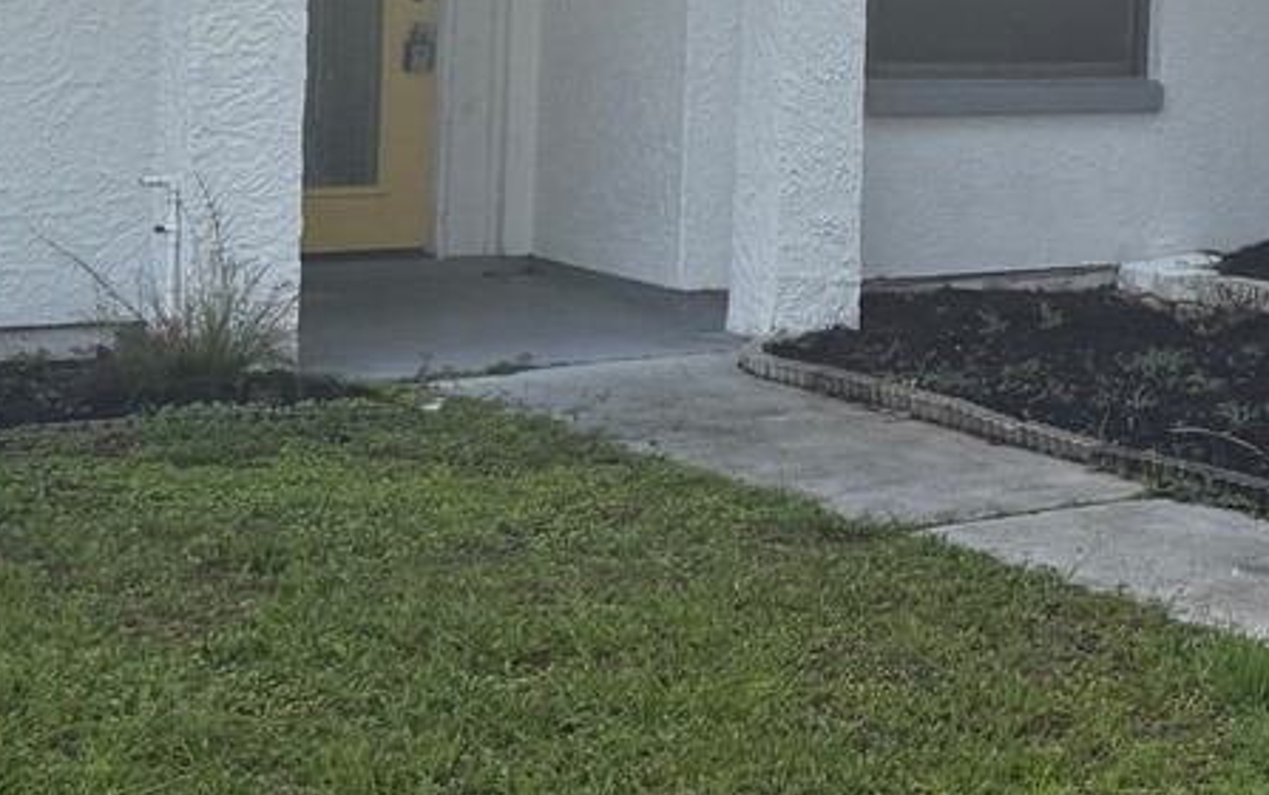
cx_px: 1550
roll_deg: -0.8
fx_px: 3149
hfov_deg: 21.1
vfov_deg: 14.1
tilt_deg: +0.2
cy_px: -34
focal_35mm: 91
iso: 100
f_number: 1.78
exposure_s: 1/2907
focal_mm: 6.76
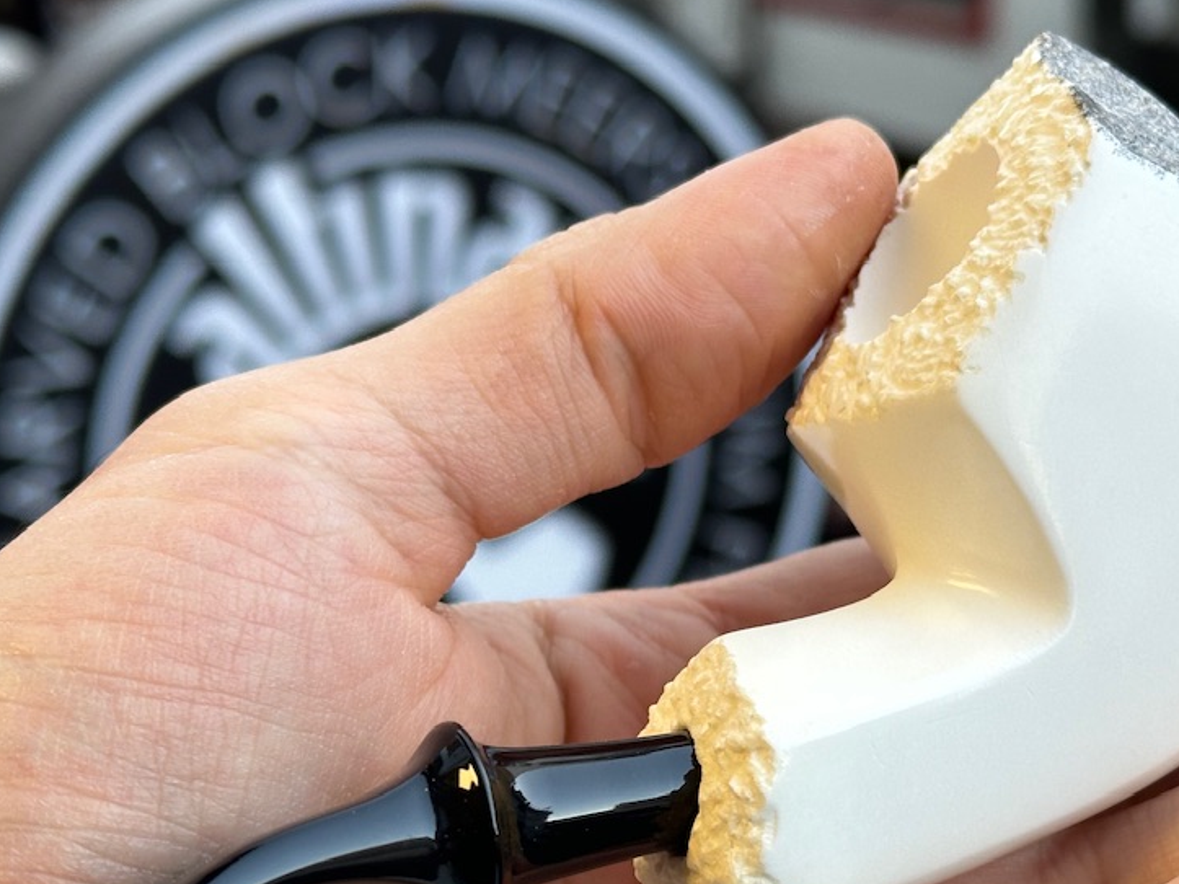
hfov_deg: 23.0
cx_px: 673
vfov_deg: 17.3
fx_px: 2895
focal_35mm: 85
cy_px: 589
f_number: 1.78
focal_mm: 6.86
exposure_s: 1/100
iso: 50
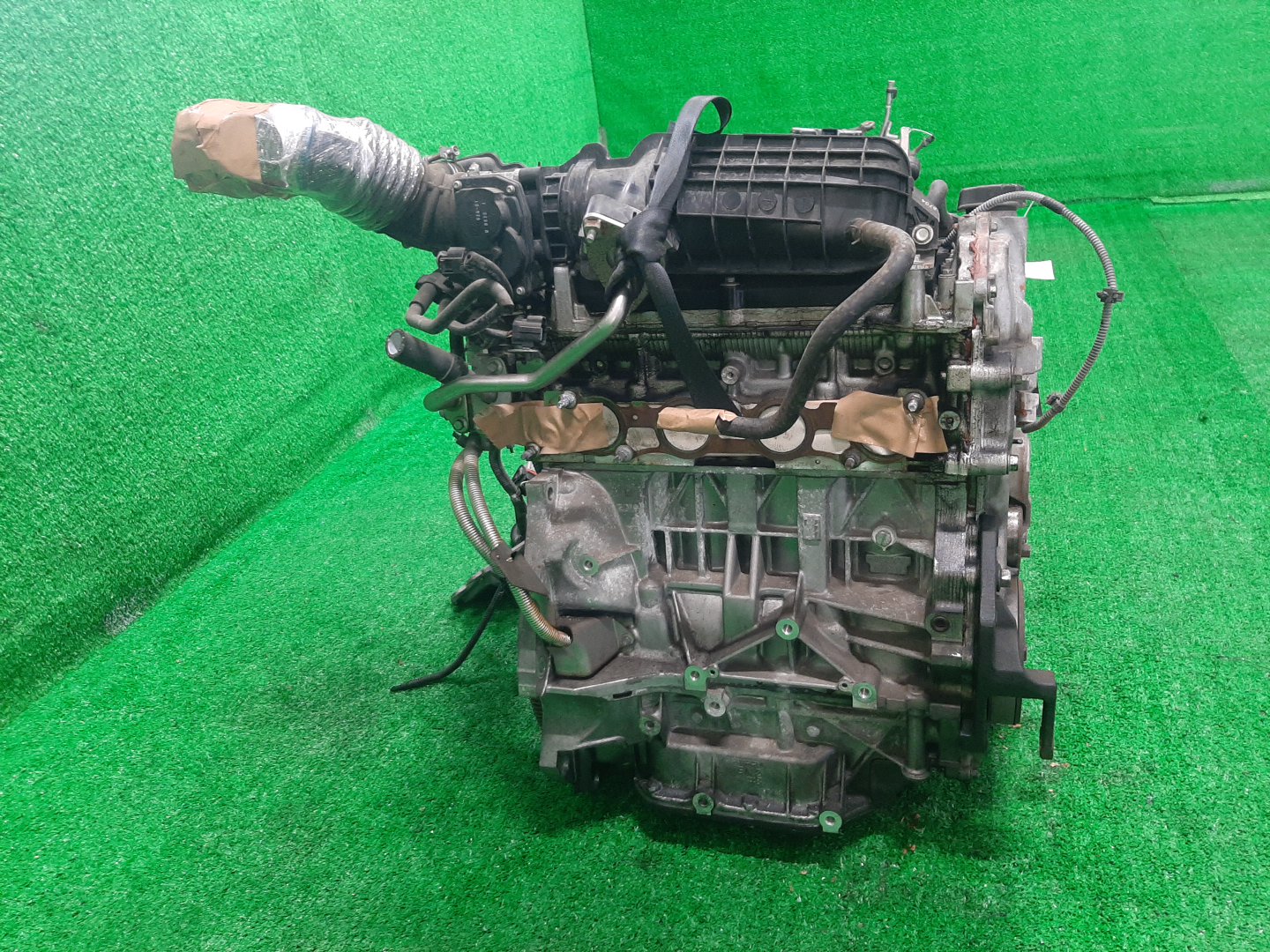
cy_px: 476
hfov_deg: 67.3
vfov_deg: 53.1
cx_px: 635
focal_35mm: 26
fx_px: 954
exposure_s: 1/50
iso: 195
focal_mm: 3.93
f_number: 1.7
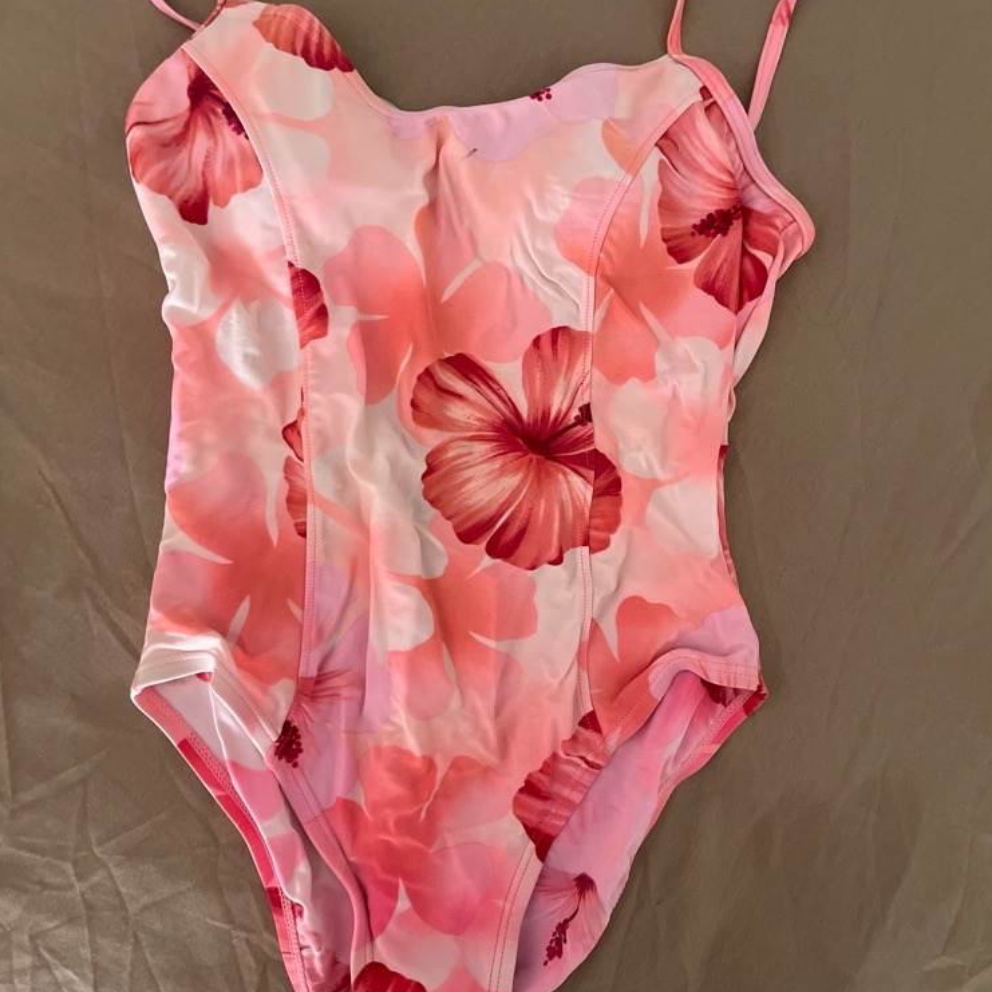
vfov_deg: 52.5
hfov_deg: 52.5
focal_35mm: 31
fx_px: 1005
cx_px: 495
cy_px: 486
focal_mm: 5.1
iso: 500
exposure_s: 1/43
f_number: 1.6
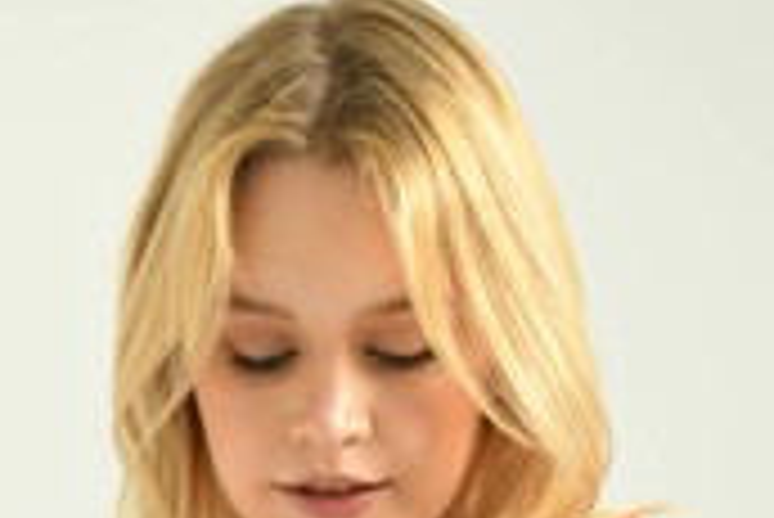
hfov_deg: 3.5
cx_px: 216
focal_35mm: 596
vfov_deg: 2.3
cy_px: 1068
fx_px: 12824
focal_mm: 190
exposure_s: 1/160
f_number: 5.6
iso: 125
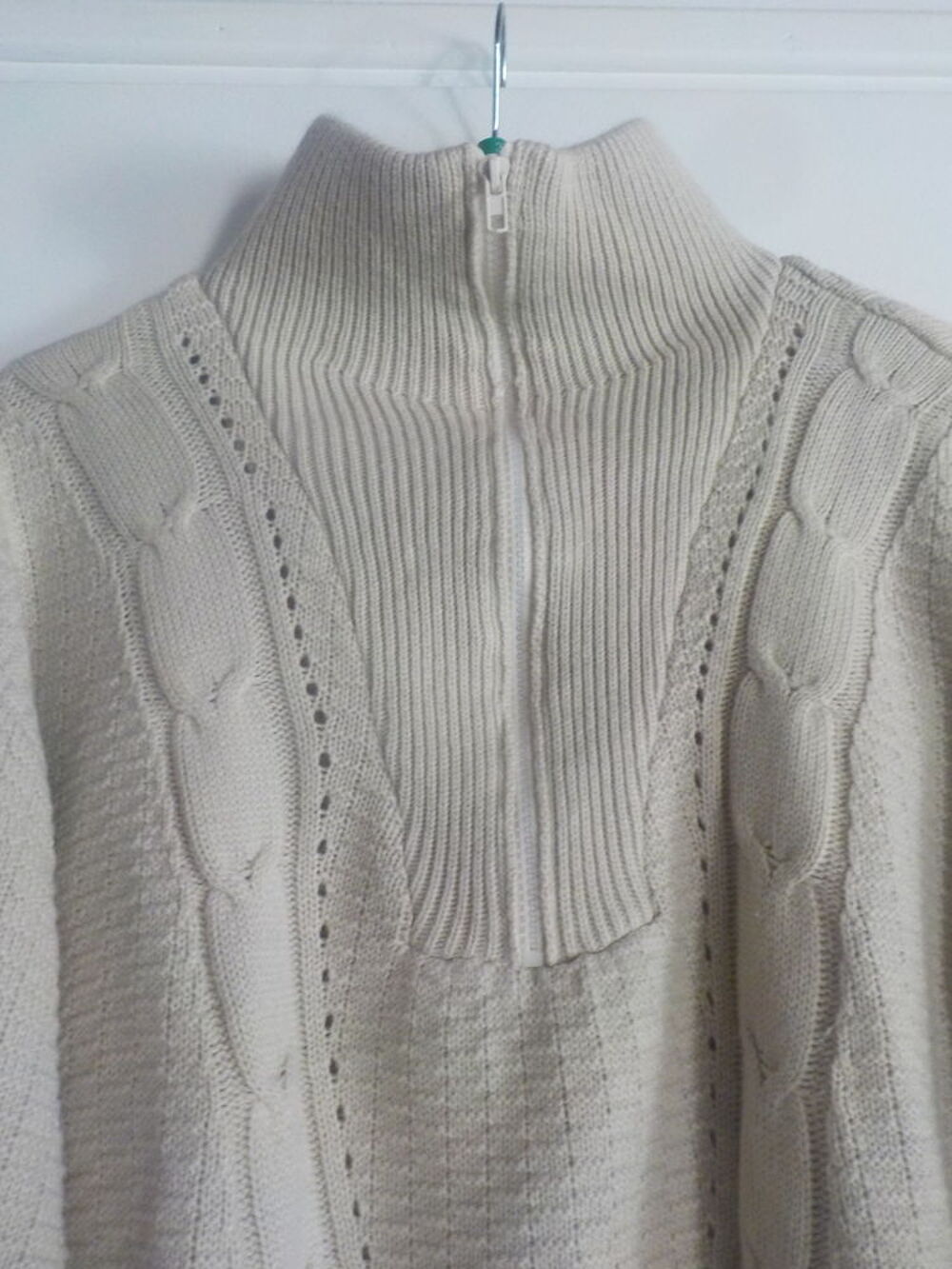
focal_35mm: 30
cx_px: 476
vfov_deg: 60.0
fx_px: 1100
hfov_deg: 46.8
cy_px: 634
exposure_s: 1/30
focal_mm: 4.1
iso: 400
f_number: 3.3
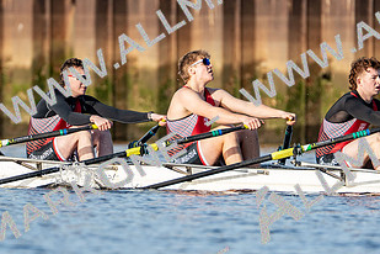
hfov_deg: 1.8
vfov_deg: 1.2
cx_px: 150
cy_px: 128
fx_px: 11885
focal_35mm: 1126
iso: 640
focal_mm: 600
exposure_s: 1/2000
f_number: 6.3
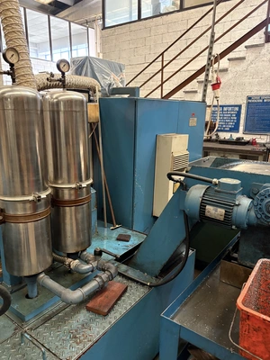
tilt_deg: -14.2
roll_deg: -0.8
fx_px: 270
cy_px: 180
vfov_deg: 67.3
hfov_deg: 53.1
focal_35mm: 26
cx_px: 135
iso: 500
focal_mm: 5.96
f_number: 1.6
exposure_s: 1/50
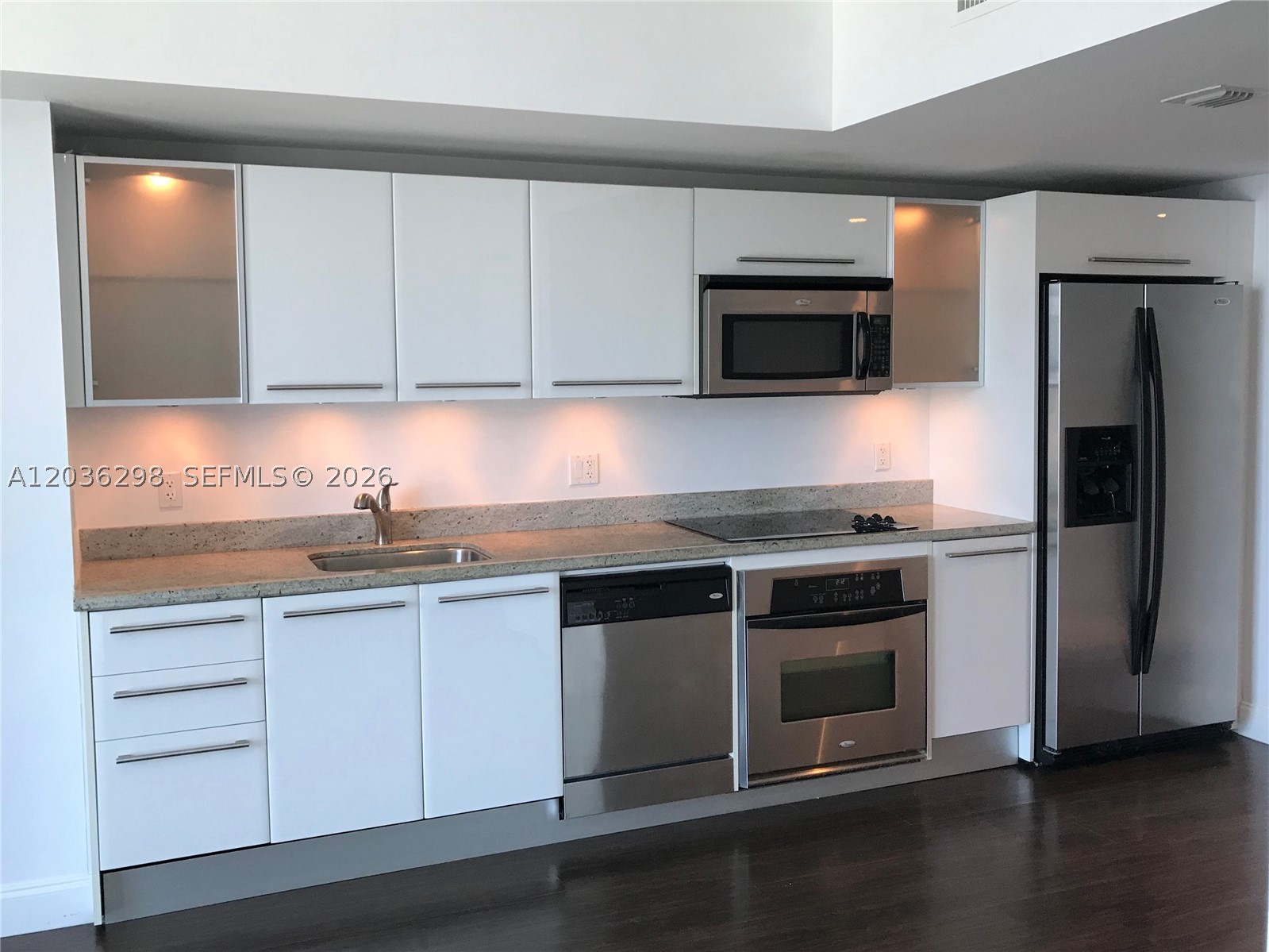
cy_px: 476
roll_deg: +0.6
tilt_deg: -3.0
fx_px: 1026
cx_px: 634
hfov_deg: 63.4
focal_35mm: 28
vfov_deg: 49.7
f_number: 1.8
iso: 25
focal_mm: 3.99
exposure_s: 1/40
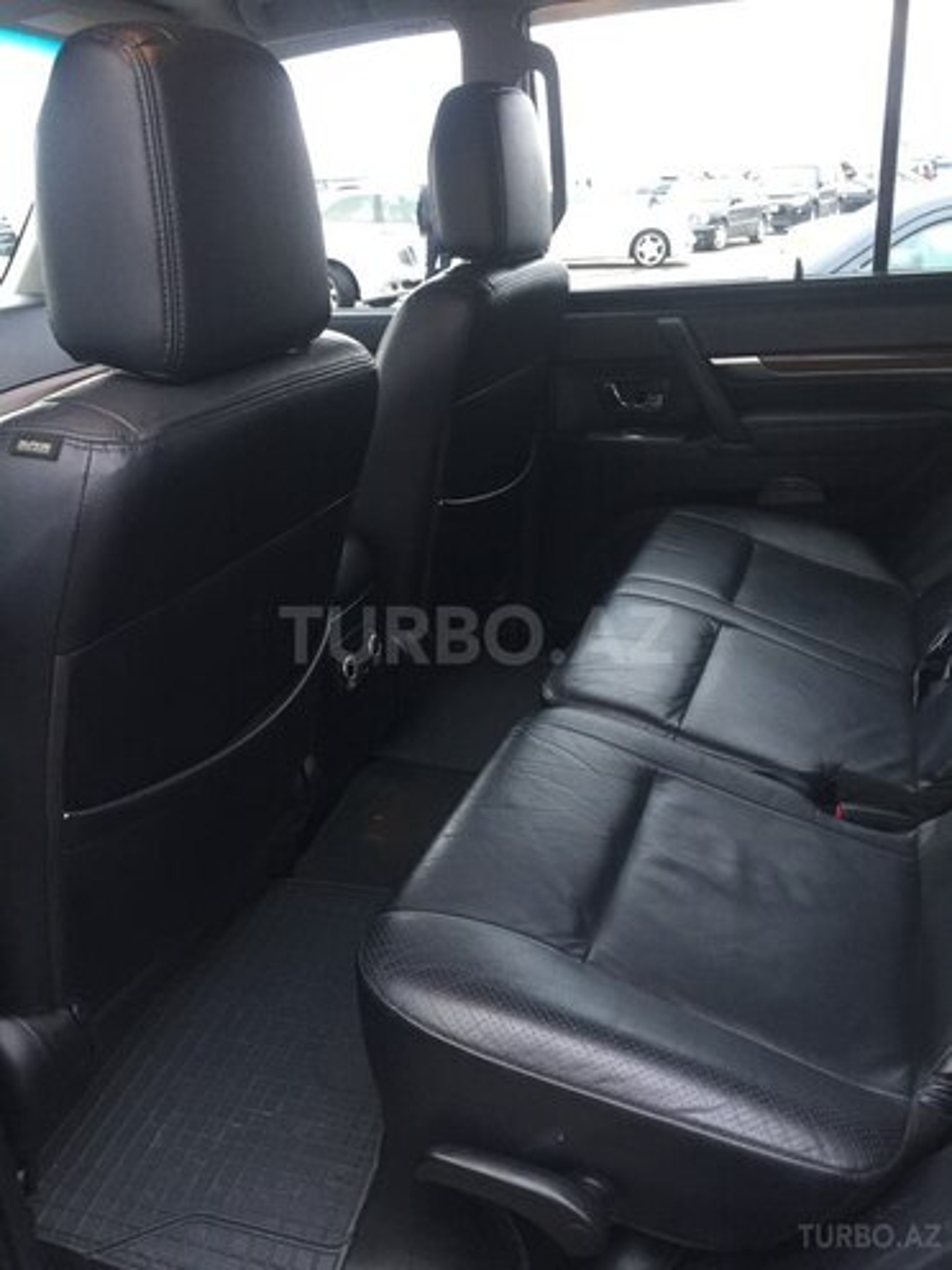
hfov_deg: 48.2
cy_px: 635
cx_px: 476
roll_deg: +2.8
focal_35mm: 29
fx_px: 1063
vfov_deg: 61.7
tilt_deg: -24.0
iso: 160
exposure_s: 1/33
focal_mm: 4.15
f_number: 2.2
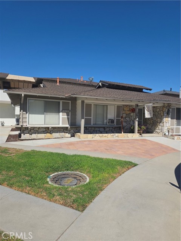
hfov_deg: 58.9
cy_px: 120
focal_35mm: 23
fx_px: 160
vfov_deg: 73.9
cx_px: 90
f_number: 1.7
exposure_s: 1/7944
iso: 64
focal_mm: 6.25
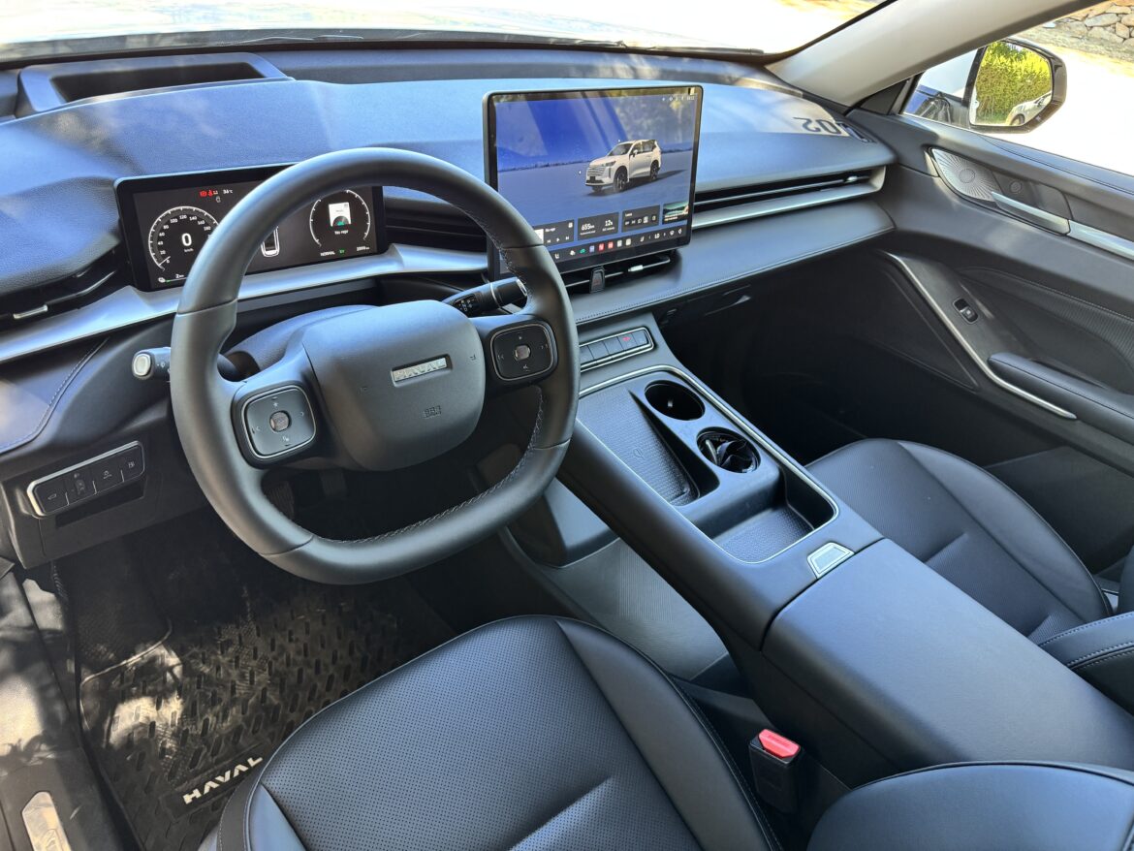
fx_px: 786
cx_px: 567
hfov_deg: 71.6
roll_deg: -11.2
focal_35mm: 24
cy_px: 426
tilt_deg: -34.5
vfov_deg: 56.8
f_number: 1.78
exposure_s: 1/71
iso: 200
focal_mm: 6.76
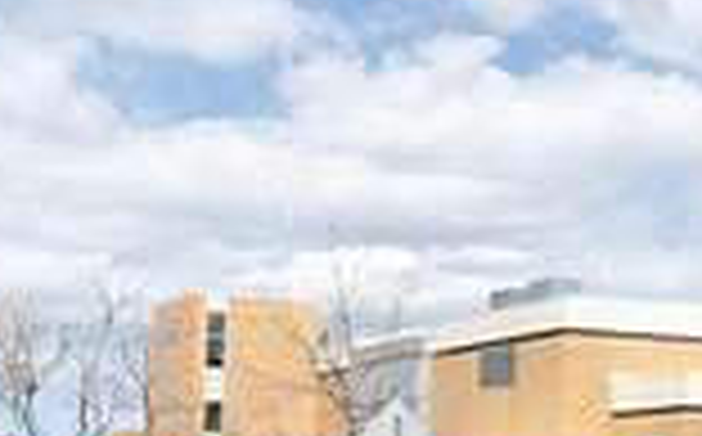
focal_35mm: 91
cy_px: 582
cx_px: 86
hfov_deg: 22.3
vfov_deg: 13.7
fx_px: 1738
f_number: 2.8
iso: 100
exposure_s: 1/2500
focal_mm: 24
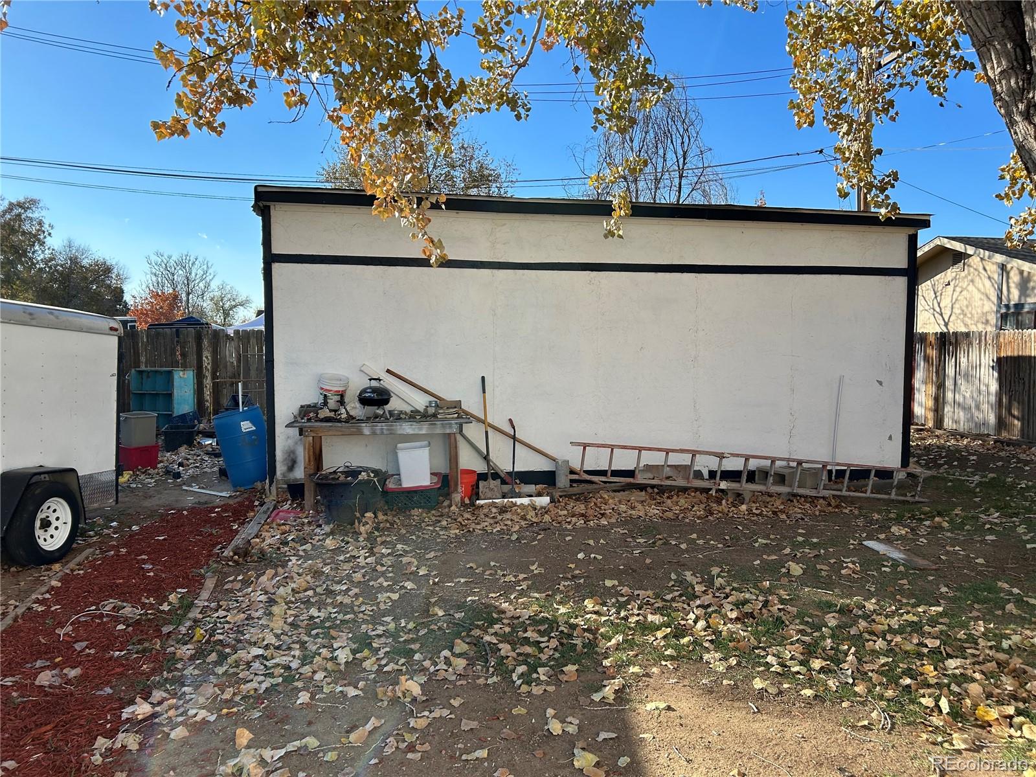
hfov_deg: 67.3
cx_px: 518
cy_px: 388
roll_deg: +1.2
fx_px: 778
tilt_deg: -2.4
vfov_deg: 53.1
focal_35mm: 26
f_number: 1.5
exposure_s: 1/2208
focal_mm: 5.7
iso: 50
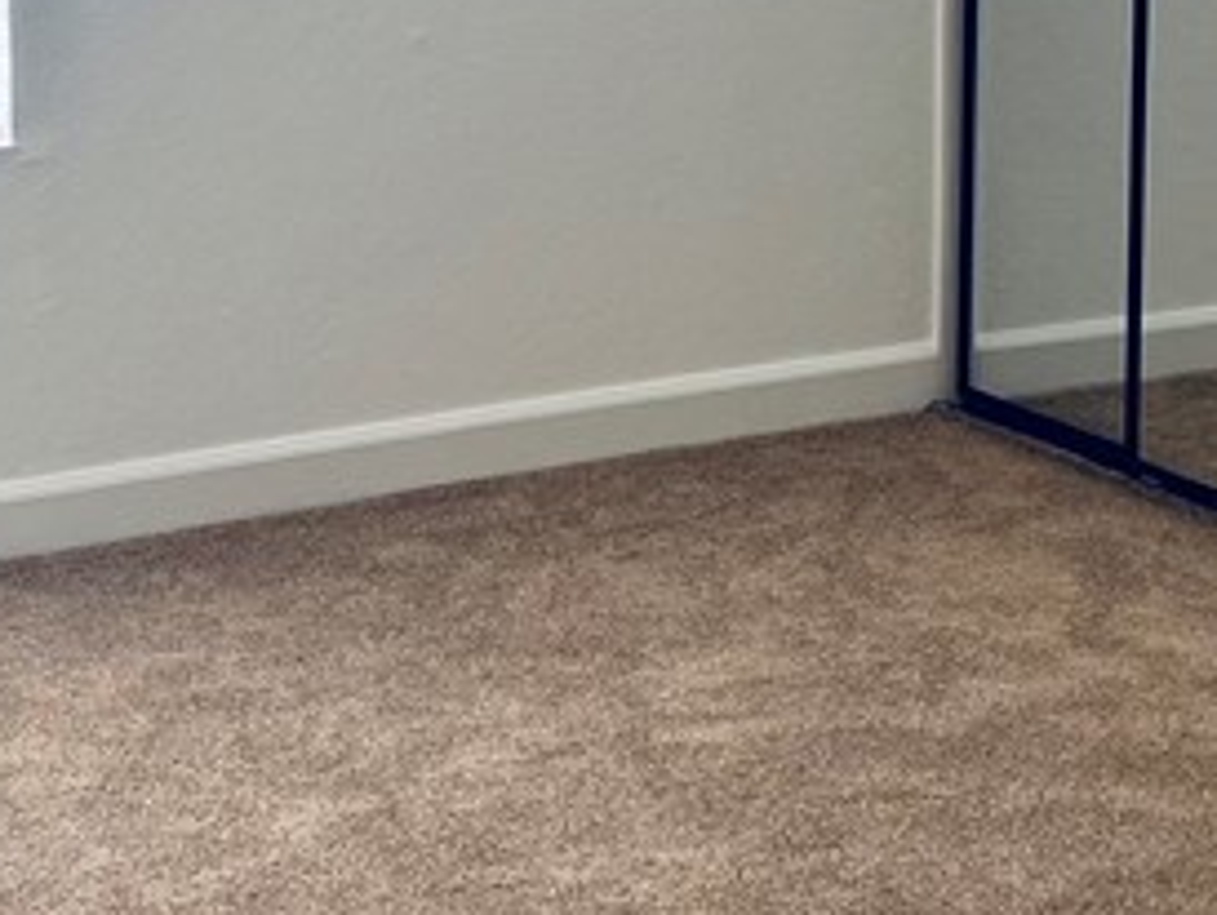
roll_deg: +0.3
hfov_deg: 20.2
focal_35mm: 97
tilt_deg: -6.3
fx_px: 3413
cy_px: -62
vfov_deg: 14.9
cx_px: 577
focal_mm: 5.7
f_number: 1.5
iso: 100
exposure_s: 1/120
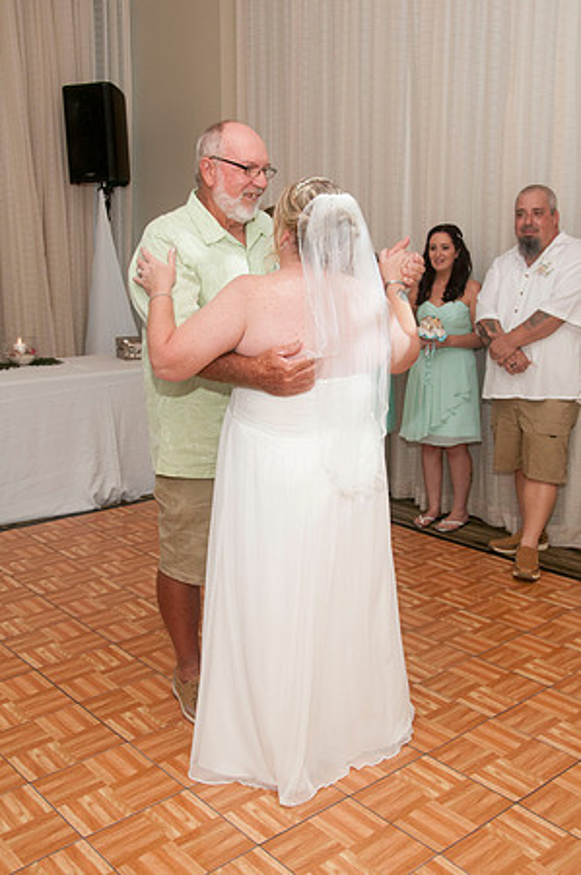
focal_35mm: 36
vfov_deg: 53.2
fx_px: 873
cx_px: 290
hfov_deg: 36.8
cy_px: 438
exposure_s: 1/250
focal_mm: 24
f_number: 5.6
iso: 400
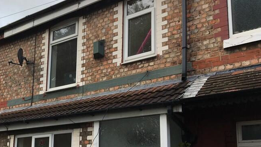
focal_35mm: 50
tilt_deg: +11.0
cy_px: 115
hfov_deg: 40.1
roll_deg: -1.1
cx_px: 63
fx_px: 346
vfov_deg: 23.6
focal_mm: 4.15
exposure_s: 1/346
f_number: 2.2
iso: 25
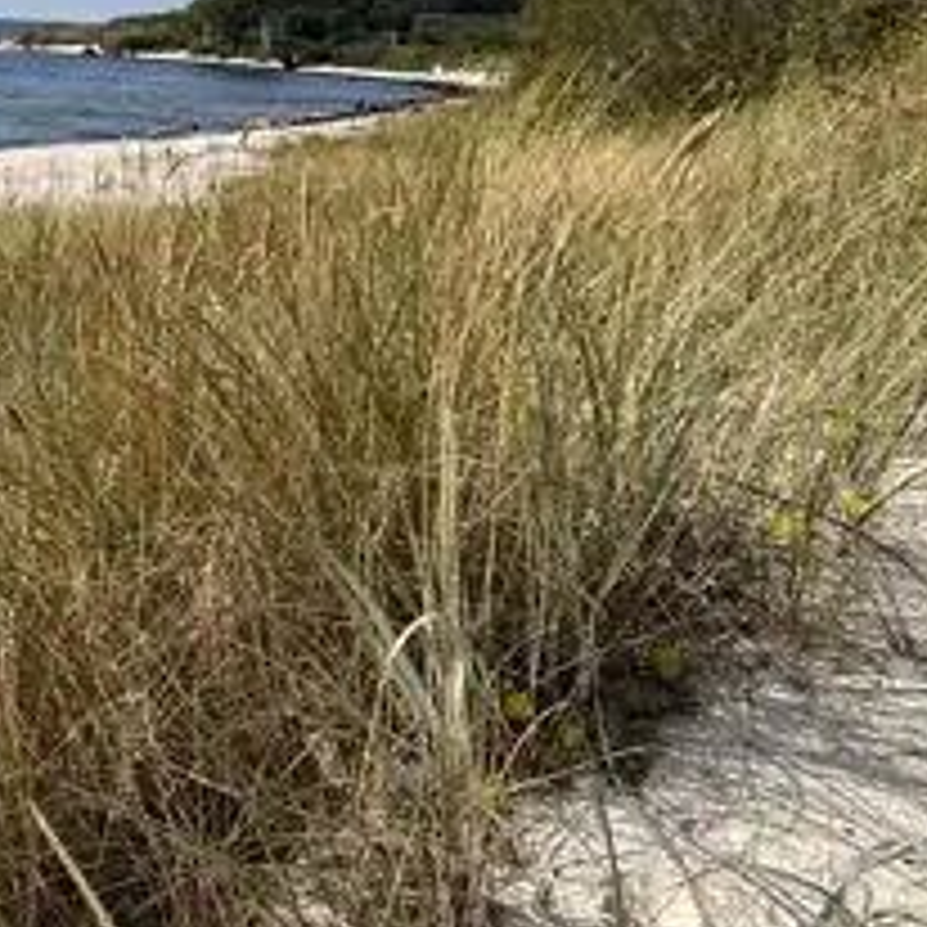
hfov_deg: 23.0
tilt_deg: -10.3
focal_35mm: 67
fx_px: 2030
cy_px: 410
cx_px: -256
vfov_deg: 25.7
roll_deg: -1.8
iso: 50
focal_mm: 5.7
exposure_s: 1/5319
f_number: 1.5
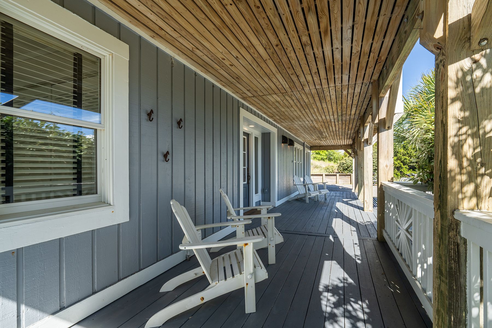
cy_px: 164
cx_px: 246
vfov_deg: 77.3
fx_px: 205
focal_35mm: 15
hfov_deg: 100.4
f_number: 9
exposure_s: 1/250
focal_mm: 15
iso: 200
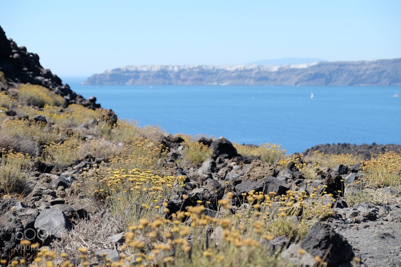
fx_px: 780
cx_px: 200
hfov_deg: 28.8
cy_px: 134
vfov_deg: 19.5
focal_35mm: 70
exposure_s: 1/500
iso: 400
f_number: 4.7
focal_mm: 46.6
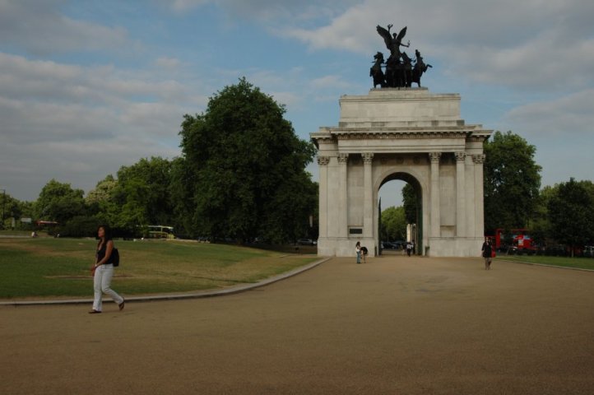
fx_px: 618
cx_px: 297
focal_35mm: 38
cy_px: 198
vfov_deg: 35.4
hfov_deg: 51.3
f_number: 7.1
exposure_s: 1/640
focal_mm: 25
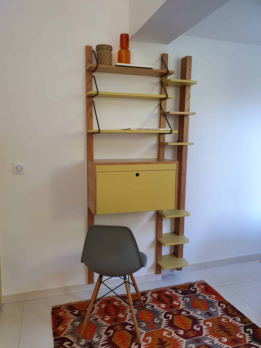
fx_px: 261
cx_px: 130
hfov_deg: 53.1
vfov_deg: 67.3
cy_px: 174
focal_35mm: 26
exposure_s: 1/40
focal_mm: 4.32
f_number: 2.4
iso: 250
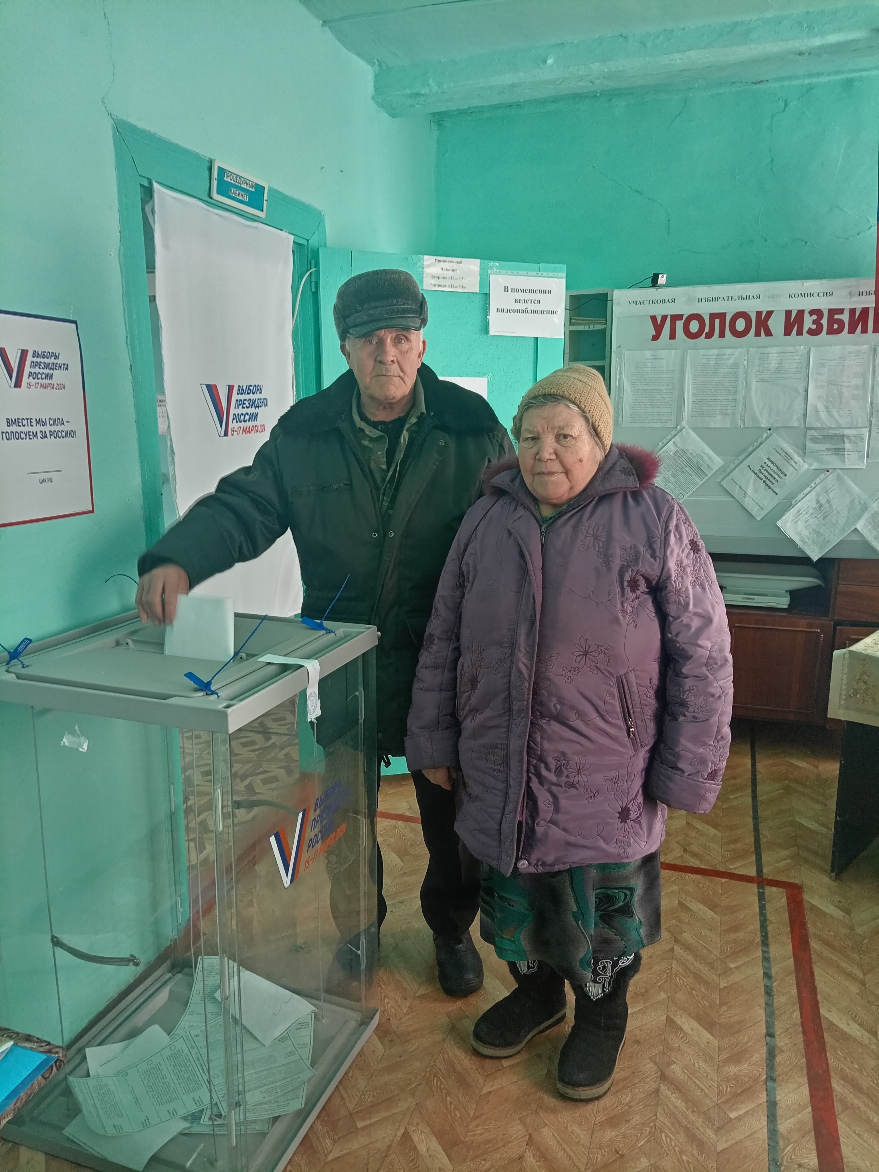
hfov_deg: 53.1
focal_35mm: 26
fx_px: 880
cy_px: 586
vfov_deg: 67.3
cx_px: 440
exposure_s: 1/33.3
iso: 154
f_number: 1.8
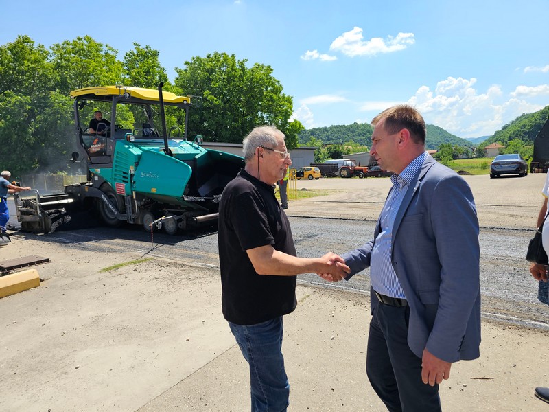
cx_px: 274
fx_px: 365
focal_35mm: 23
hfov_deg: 73.9
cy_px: 206
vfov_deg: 58.9
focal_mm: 6.3
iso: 20
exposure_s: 1/1038
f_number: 1.7
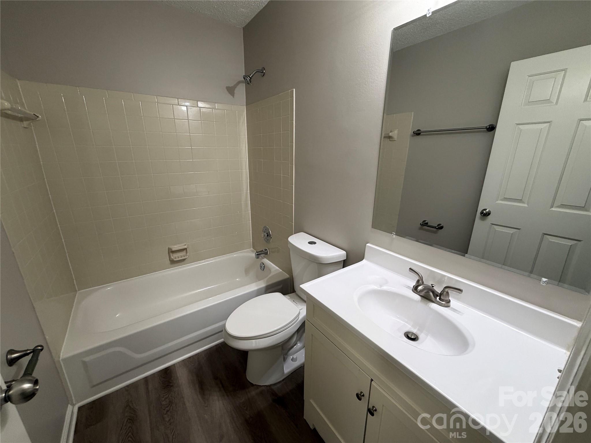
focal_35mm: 14
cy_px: 222
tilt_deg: -16.7
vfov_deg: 85.7
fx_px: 239
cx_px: 296
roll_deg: -0.1
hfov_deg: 102.1
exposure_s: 1/60
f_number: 2.2
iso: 200
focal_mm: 2.22
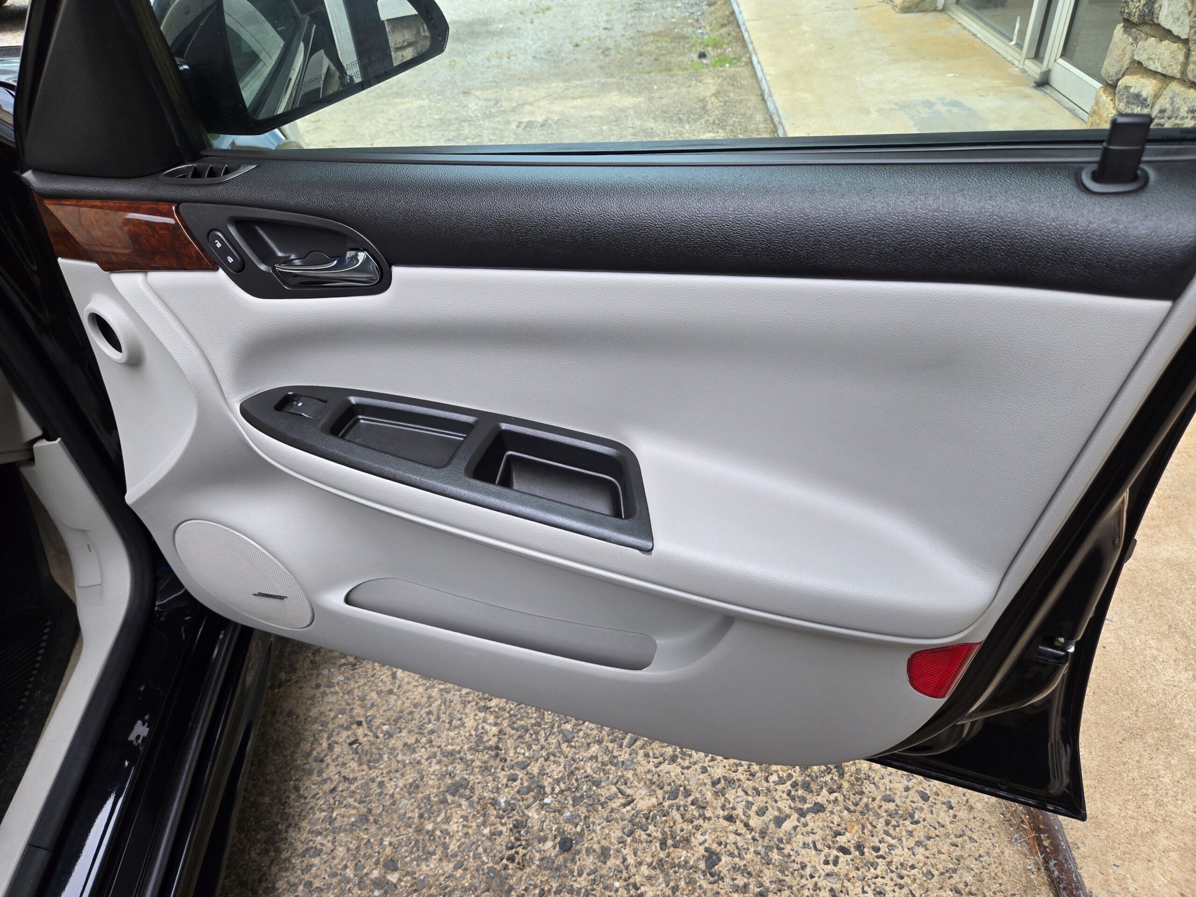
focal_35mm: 23
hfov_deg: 73.9
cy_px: 448
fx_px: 795
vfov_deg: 58.9
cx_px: 598
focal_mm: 5.4
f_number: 1.8
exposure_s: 1/180
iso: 25
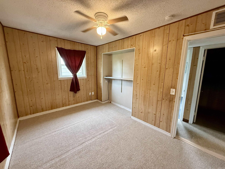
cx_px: 112
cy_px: 84
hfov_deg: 102.1
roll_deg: -0.7
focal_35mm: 14
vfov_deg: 85.7
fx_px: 91
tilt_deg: -9.2
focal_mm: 2.22
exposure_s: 1/60
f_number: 2.2
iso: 400
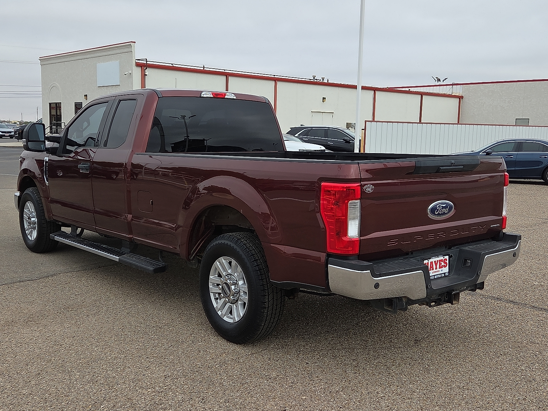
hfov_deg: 49.0
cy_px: 202
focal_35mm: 38
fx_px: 601
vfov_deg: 37.7
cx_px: 268
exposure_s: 1/3333
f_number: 1.8
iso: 76
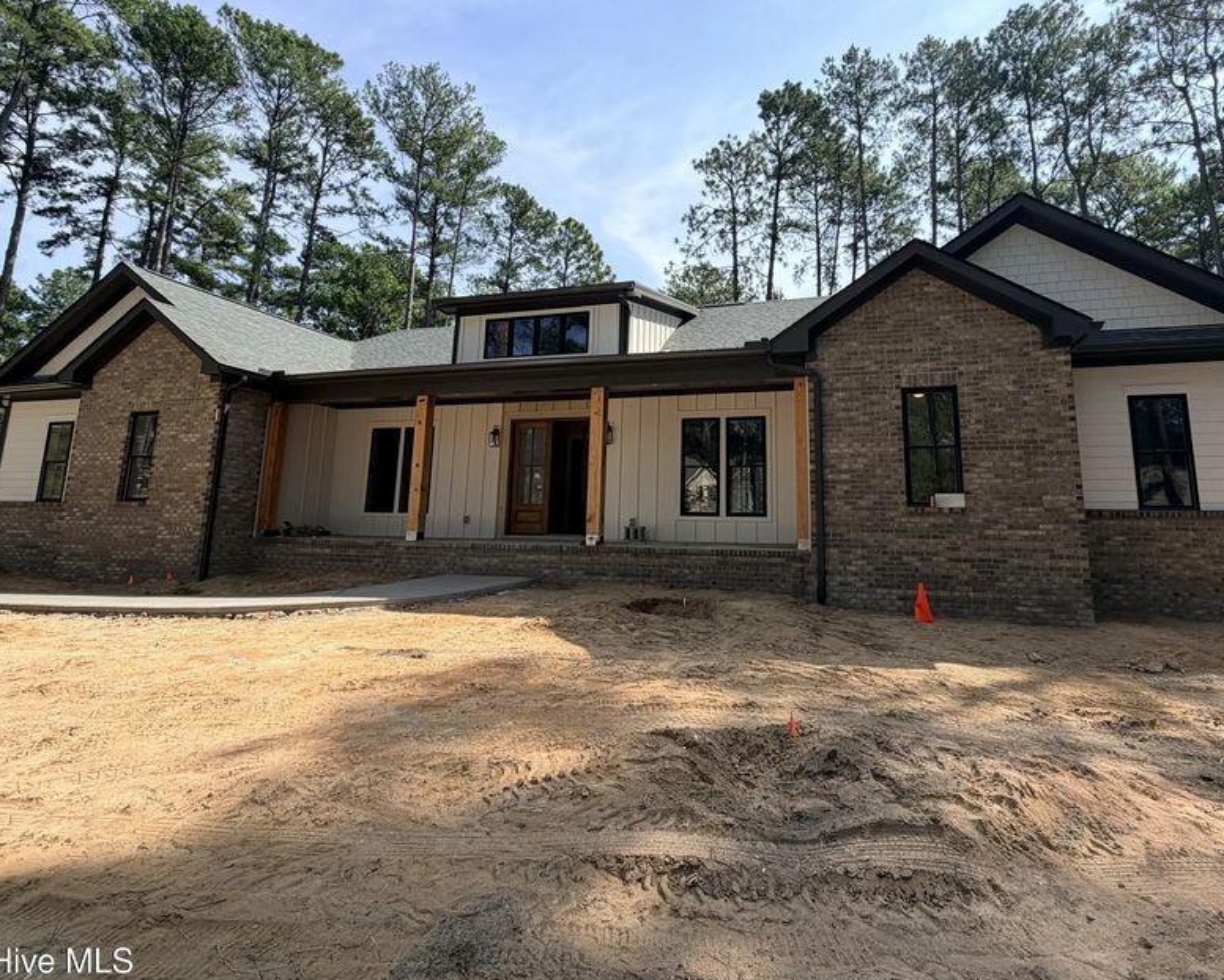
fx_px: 652
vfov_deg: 73.3
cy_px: 411
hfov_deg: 86.0
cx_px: 682
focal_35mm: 18
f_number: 2.2
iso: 32
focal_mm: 2.22
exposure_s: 1/770
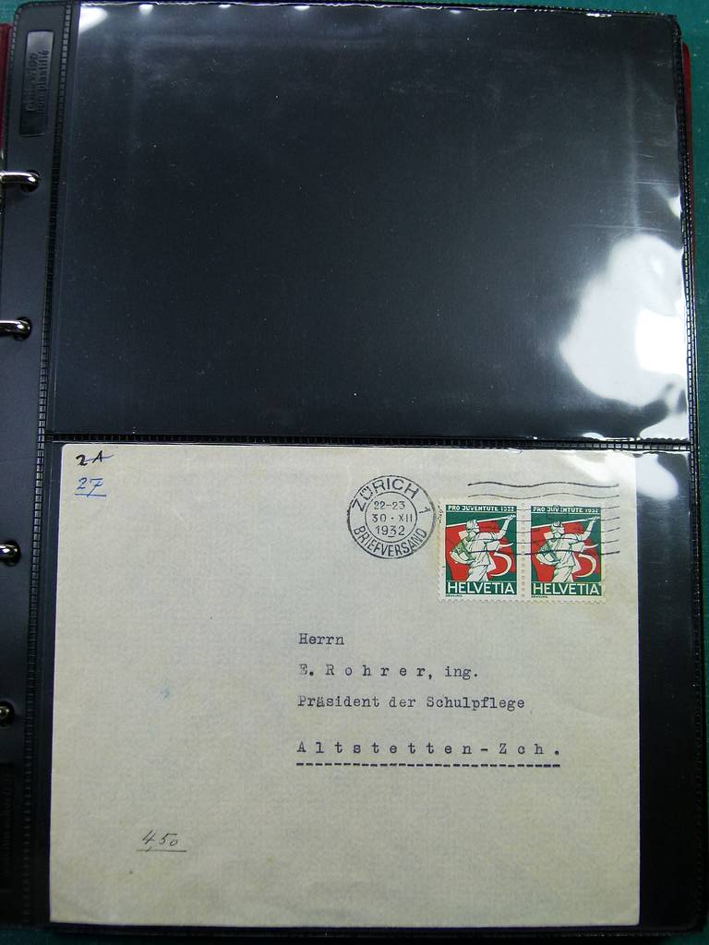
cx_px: 354
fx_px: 1065
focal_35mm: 39
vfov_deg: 47.9
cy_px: 472
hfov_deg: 36.8
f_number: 3.1
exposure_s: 1/100
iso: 100
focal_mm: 7.1
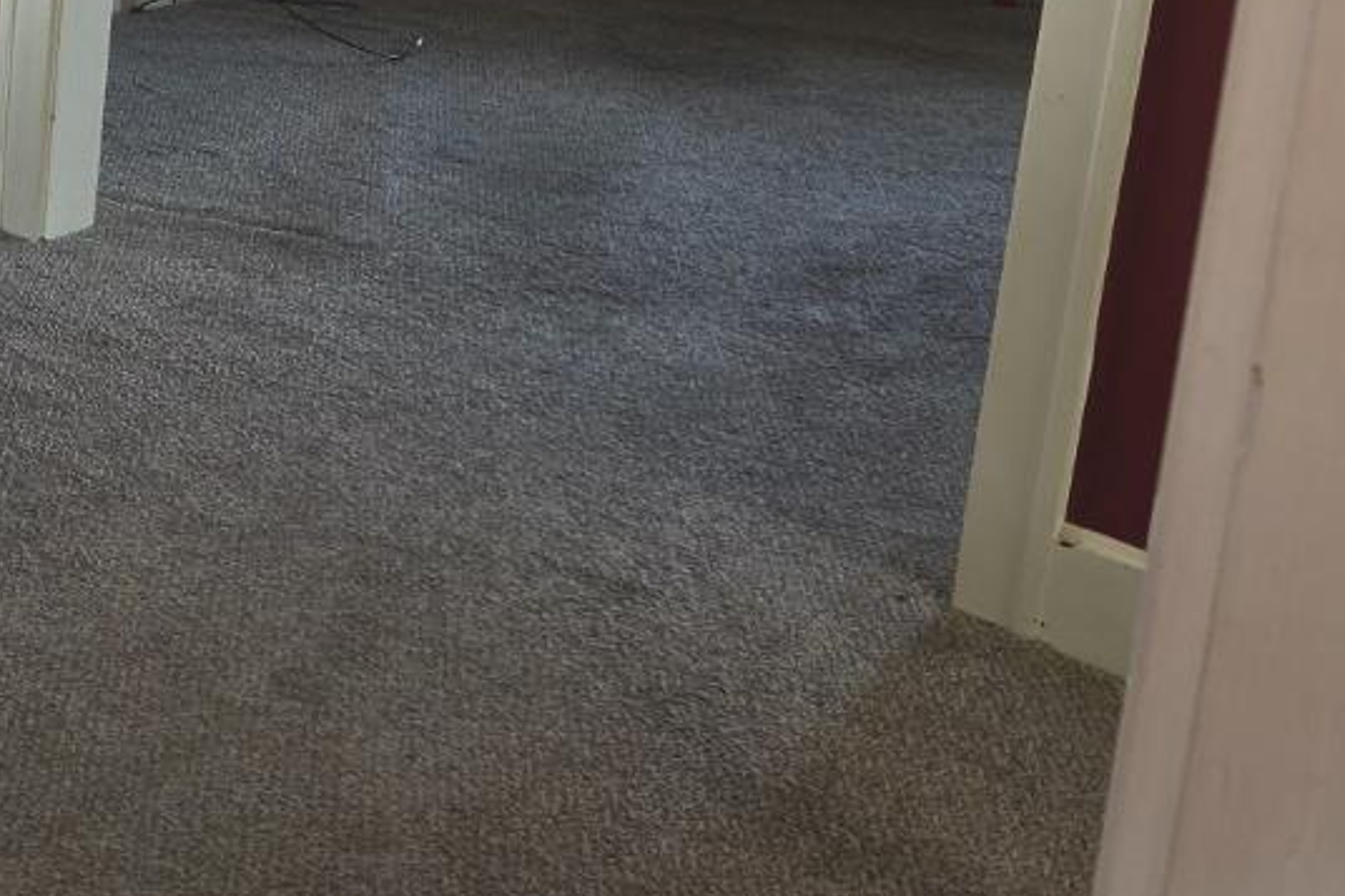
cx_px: -527
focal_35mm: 67
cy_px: -225
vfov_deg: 19.0
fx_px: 2502
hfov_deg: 24.9
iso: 100
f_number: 1.7
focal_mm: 6.3
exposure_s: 1/40
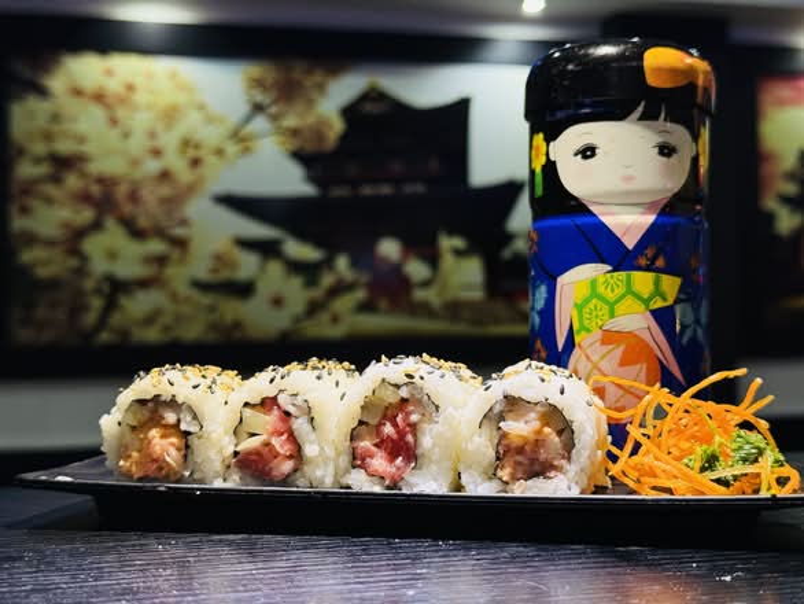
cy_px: 302
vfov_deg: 30.3
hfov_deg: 39.6
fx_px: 1115
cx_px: 402
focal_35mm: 48
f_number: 1.78
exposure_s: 1/60
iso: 200
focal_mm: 6.76
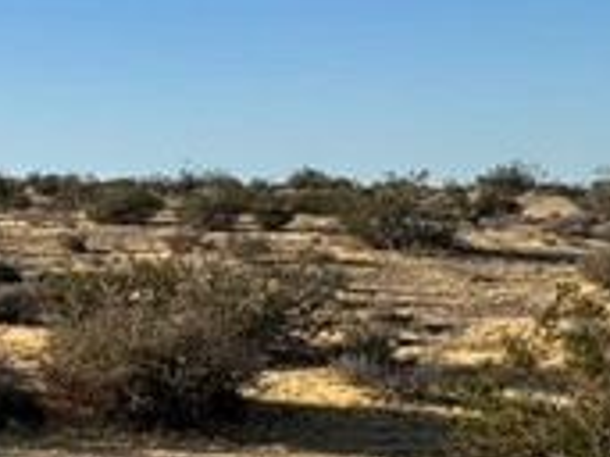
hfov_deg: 18.8
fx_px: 1479
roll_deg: +1.2
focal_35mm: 84
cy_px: 336
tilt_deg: -1.4
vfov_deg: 17.5
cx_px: -442
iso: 50
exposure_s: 1/1880
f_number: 2.2
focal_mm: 2.22
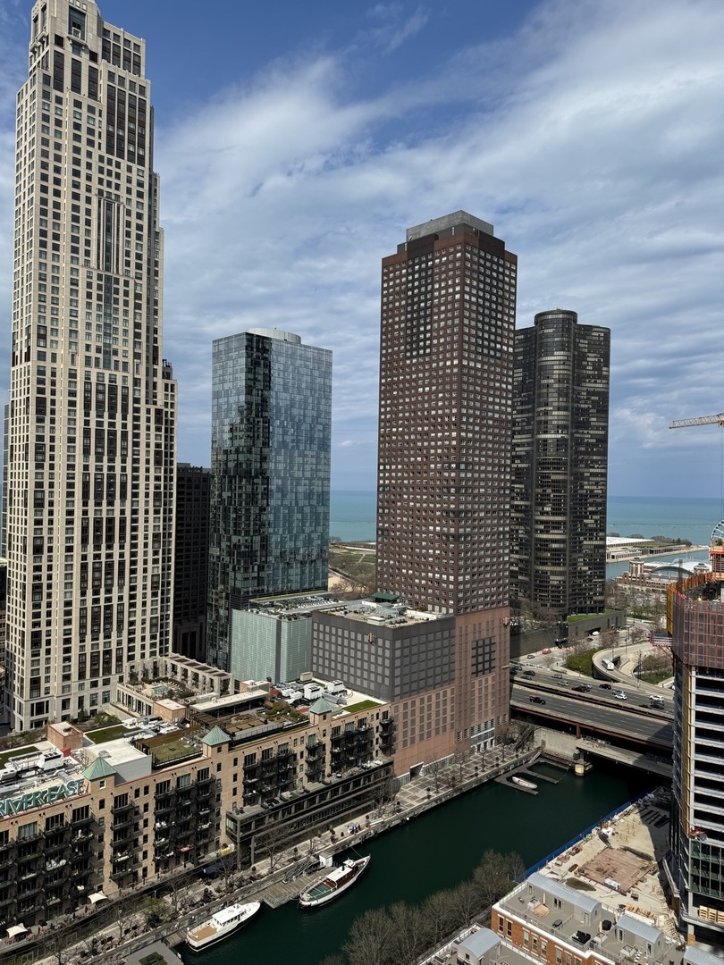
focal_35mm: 24
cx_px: 362
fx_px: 669
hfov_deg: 56.8
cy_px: 482
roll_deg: -0.7
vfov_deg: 71.6
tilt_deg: -0.5
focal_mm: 6.76
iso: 80
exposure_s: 1/7092
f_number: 1.78
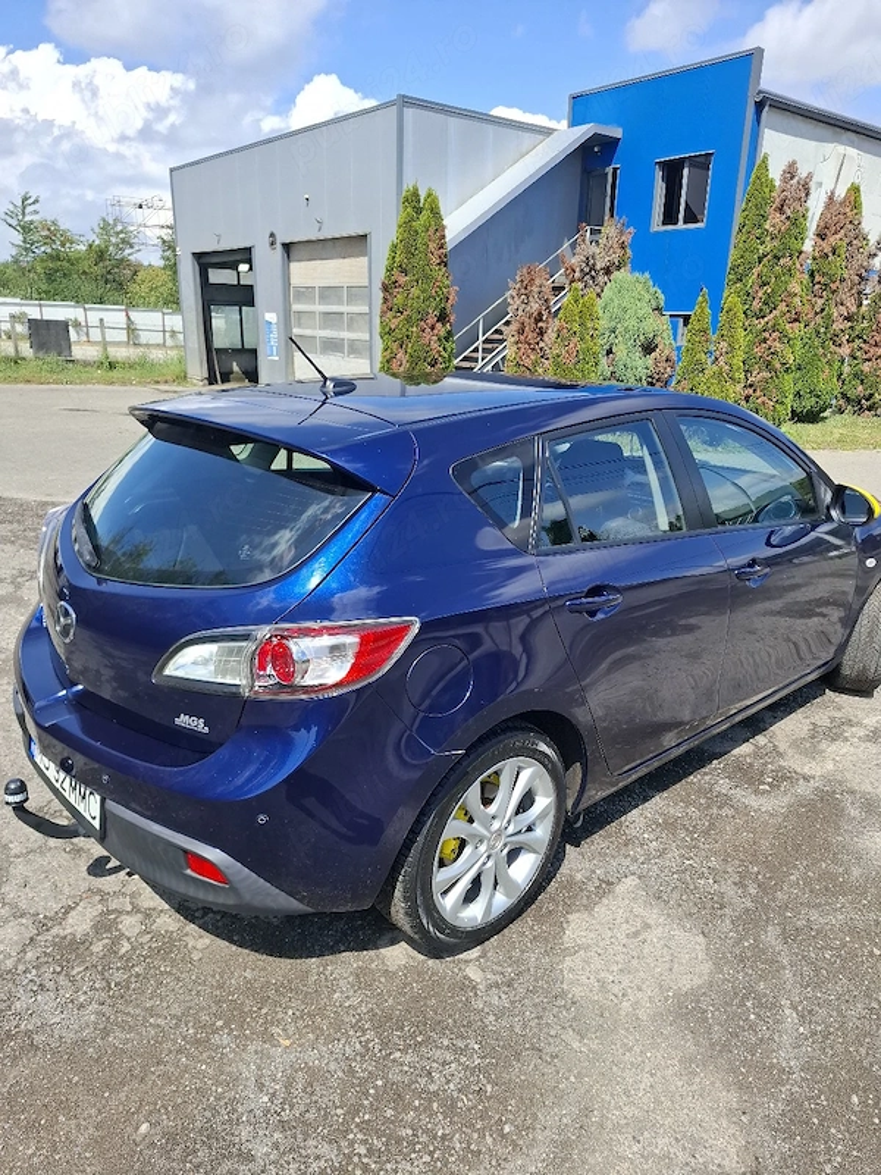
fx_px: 780
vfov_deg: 73.9
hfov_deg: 58.9
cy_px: 588
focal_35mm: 23
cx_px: 440
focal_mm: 5.54
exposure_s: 1/2000
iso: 50
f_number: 1.8
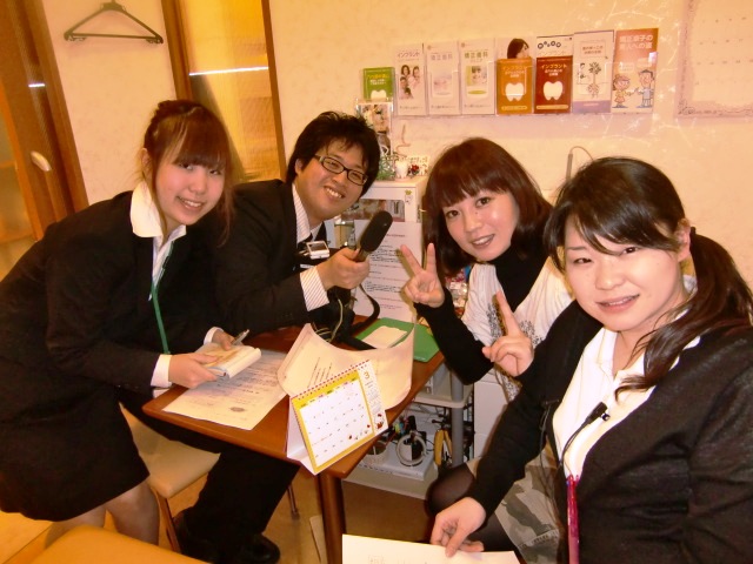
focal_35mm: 28
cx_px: 376
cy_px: 282
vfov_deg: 49.7
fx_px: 609
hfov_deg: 63.4
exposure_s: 1/60
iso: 400
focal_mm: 4.9
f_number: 2.6
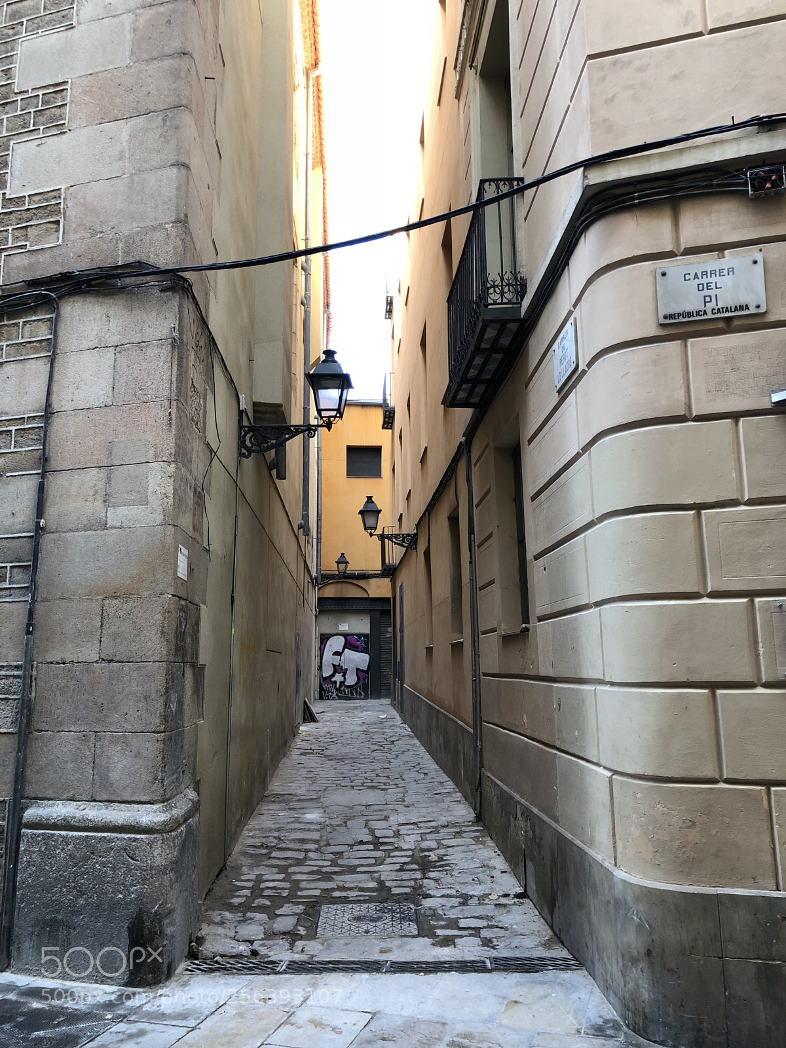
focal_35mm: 28
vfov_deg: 63.4
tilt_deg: +10.9
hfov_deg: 49.7
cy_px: 524
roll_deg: +0.0
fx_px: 848
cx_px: 393
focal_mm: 4
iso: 32
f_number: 1.8
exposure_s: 1/100
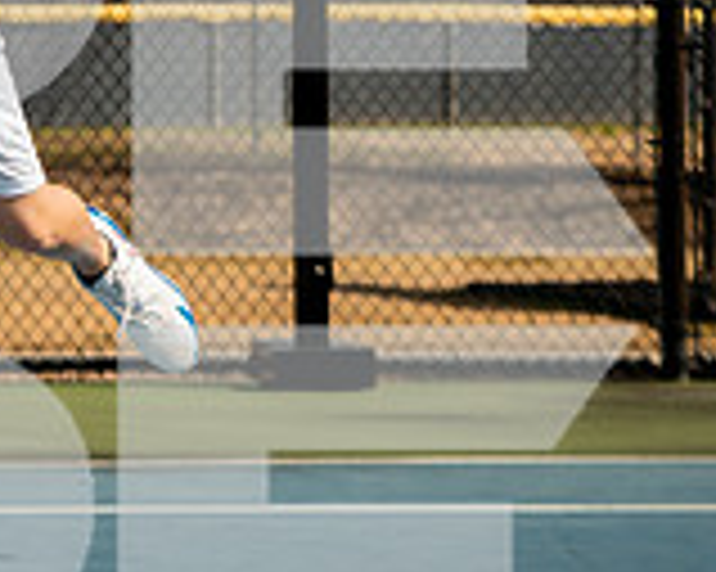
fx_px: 5379
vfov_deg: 6.1
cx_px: -486
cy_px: 21
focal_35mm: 254
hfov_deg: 7.4
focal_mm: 69
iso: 100
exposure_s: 1/1250
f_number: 3.2
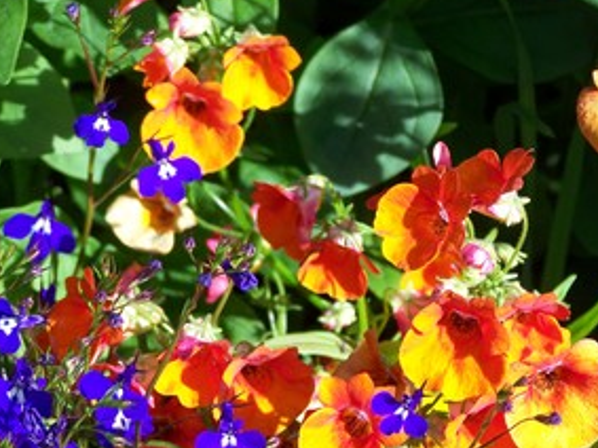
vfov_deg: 7.5
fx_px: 3436
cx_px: 431
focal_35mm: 199
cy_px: 283
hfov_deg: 9.9
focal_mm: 21.2
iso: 64
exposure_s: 1/400
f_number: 3.3
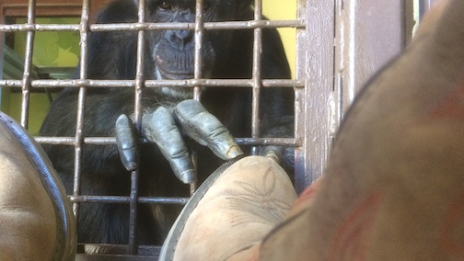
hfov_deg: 54.0
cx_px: 217
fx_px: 455
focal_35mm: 37
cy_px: 175
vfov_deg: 31.8
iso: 200
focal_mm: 4.15
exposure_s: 1/30
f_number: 2.2
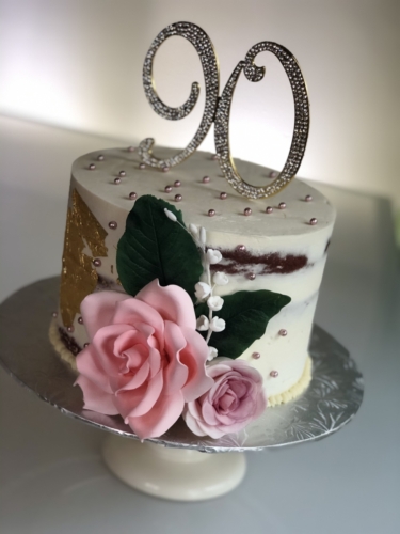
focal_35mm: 57
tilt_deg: -20.5
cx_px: 200
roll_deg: -10.0
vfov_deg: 33.8
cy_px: 267
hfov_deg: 25.7
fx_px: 878
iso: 80
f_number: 2.8
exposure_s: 1/30
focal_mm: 6.6
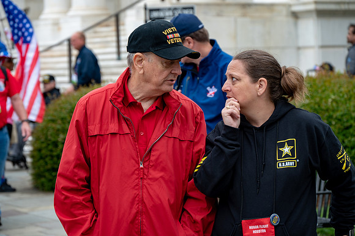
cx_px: 178
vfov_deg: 11.0
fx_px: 1232
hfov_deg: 16.4
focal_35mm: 125
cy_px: 118
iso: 200
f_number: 6.3
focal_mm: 125
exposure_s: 1/100
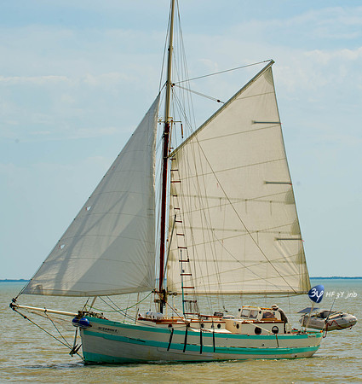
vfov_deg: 9.1
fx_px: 2396
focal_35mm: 197
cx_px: 220
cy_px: 192
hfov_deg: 8.6
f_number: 11
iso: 100
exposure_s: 1/500
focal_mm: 150
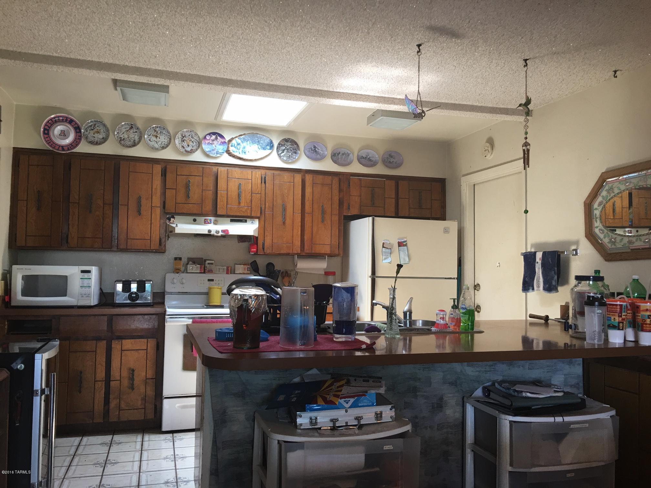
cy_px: 244
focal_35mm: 29
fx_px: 545
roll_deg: -1.2
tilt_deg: +3.1
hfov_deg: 61.7
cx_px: 326
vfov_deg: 48.2
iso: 25
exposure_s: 1/15
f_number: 2.2
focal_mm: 4.15
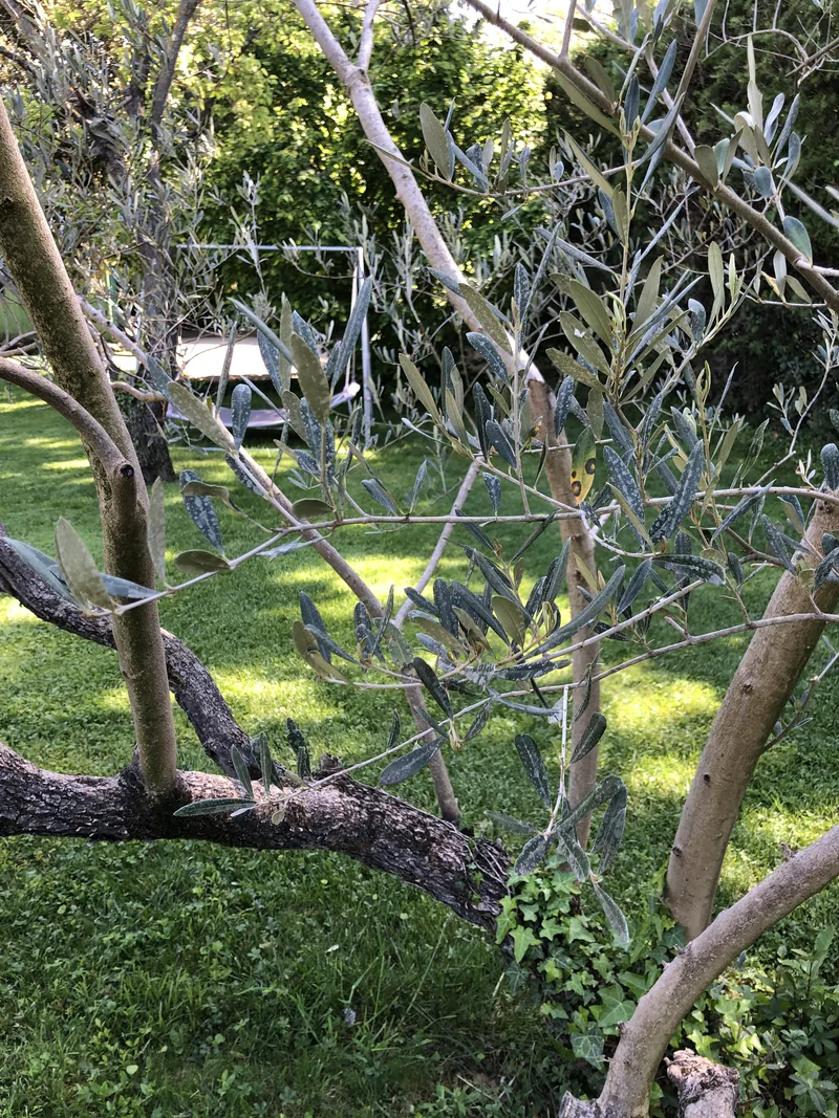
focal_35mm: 28
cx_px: 420
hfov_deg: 49.7
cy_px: 559
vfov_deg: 63.4
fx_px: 905
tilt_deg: -16.7
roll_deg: +0.7
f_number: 1.8
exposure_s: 1/120
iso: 32
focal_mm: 3.99
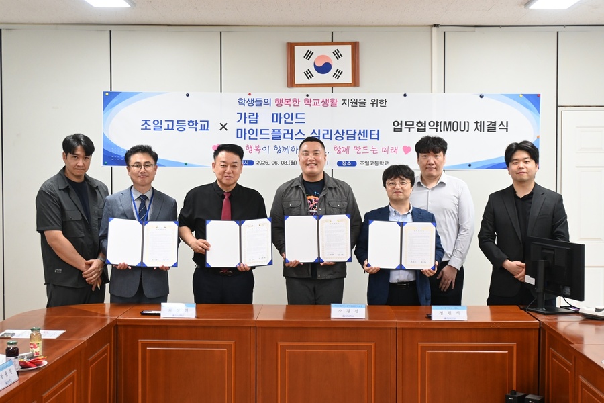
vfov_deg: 26.5
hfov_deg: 38.9
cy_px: 202
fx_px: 856
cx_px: 302
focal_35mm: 51
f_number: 5
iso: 1000
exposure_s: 1/50
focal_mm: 34
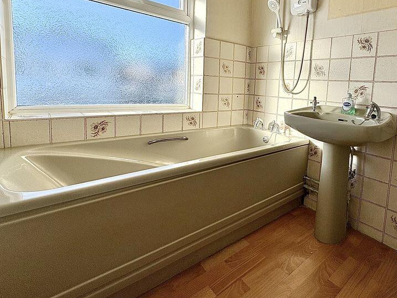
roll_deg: -3.8
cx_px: 257
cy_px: 109
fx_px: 229
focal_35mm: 20
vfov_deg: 64.9
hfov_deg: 79.6
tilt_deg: -5.1
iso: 50
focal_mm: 2.22
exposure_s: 1/741
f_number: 2.2
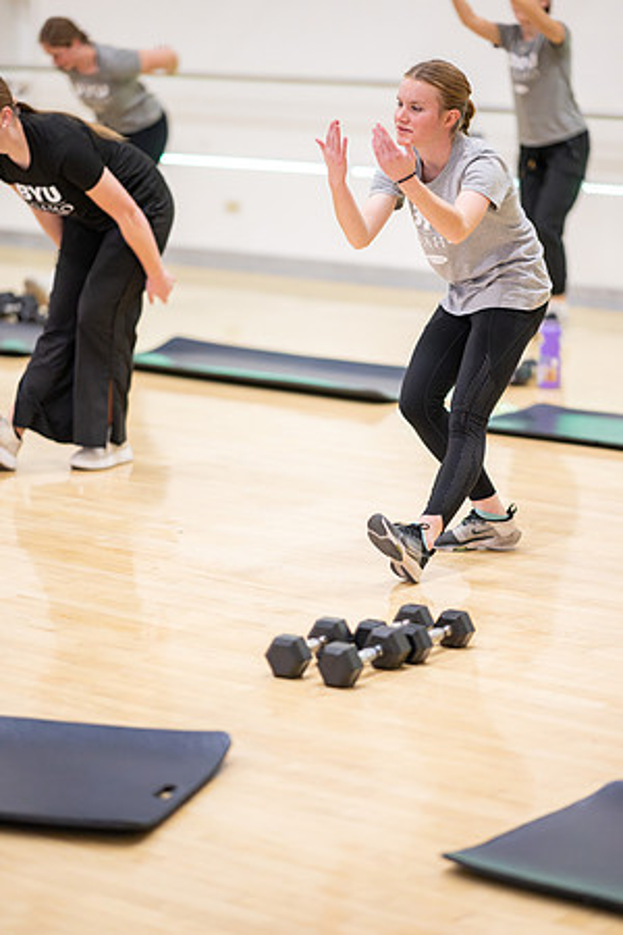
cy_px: 468
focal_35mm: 105
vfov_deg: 19.5
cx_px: 312
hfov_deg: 13.0
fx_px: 2725
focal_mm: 105
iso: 5000
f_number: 1.4
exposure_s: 1/500
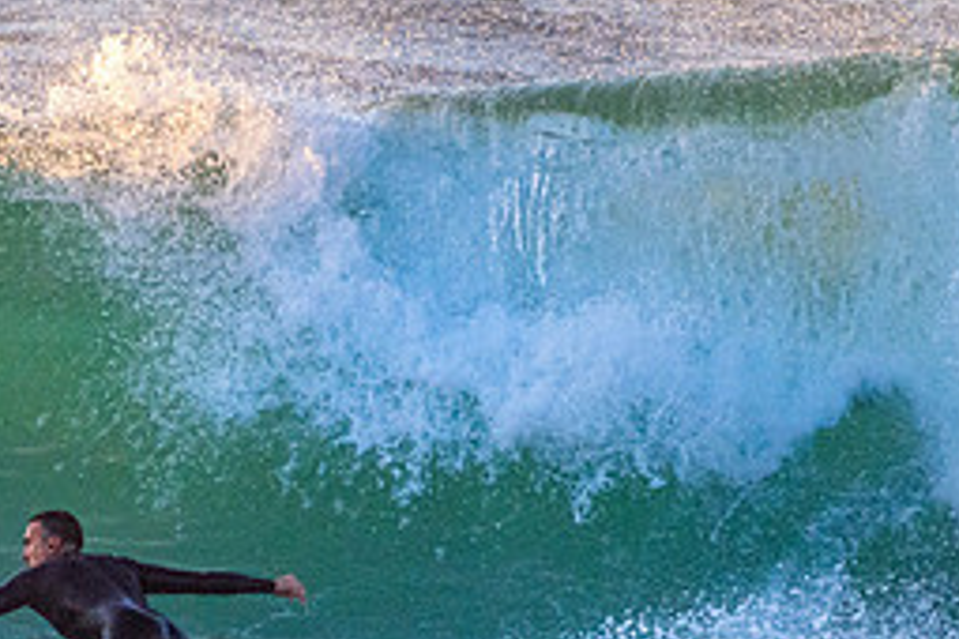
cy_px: 663
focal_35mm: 1707
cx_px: 177
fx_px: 45469
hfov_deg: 1.2
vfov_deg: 0.8
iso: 1800
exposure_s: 1/1600
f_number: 5.6
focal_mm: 500
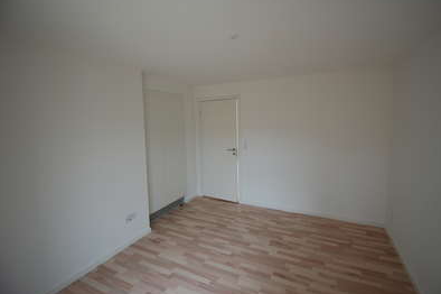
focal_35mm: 16
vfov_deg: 73.6
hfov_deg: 96.7
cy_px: 142
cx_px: 234
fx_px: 196
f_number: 3.5
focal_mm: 10
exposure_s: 1/50
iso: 200
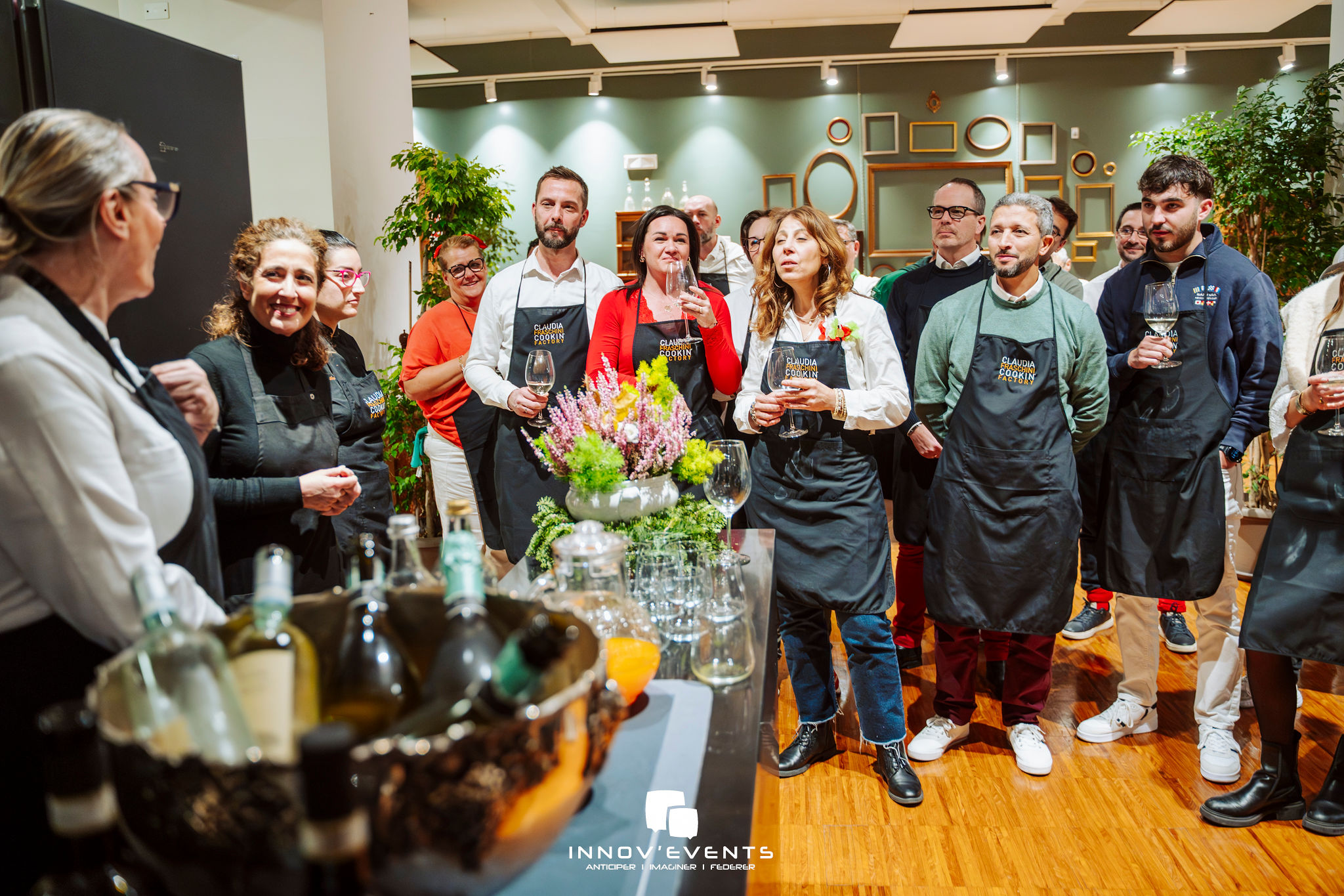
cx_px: 672
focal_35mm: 28
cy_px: 448
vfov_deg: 46.4
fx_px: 1045
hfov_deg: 65.5
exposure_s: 1/250
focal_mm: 28
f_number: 2.8
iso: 5000
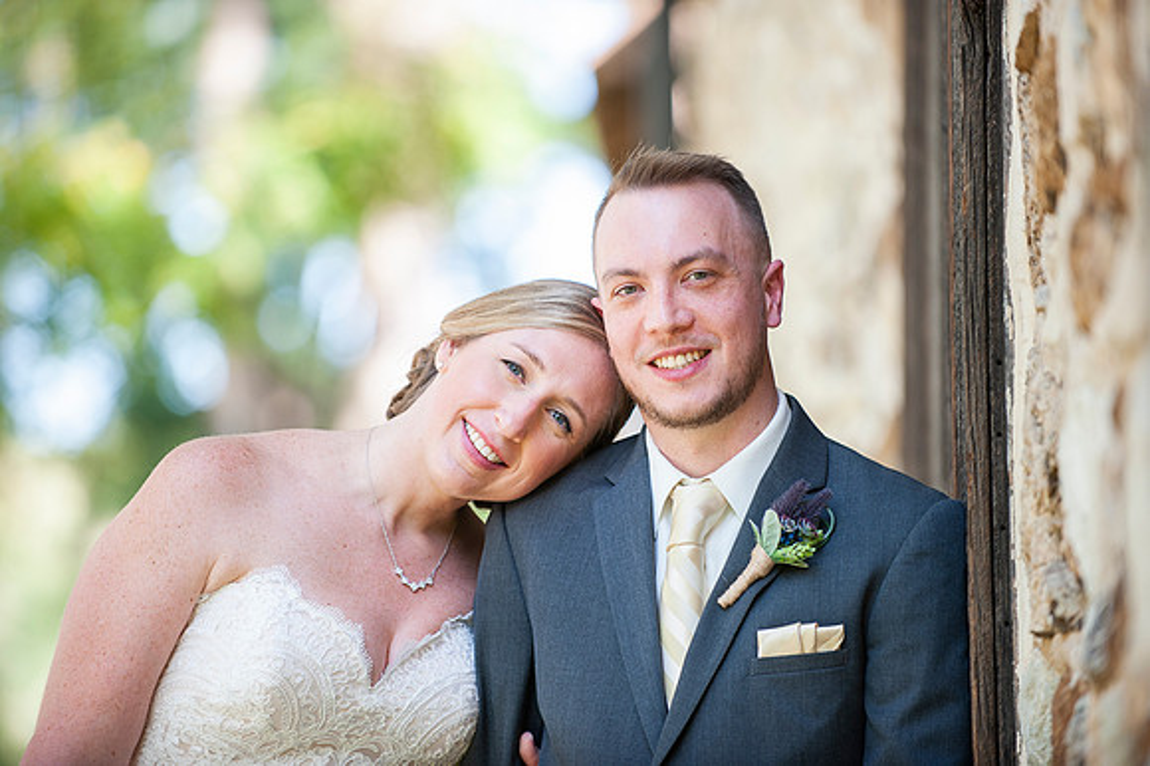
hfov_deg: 10.8
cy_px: 383
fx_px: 6066
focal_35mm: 190
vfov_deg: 7.2
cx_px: 575
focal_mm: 190
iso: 400
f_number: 2.8
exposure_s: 1/400
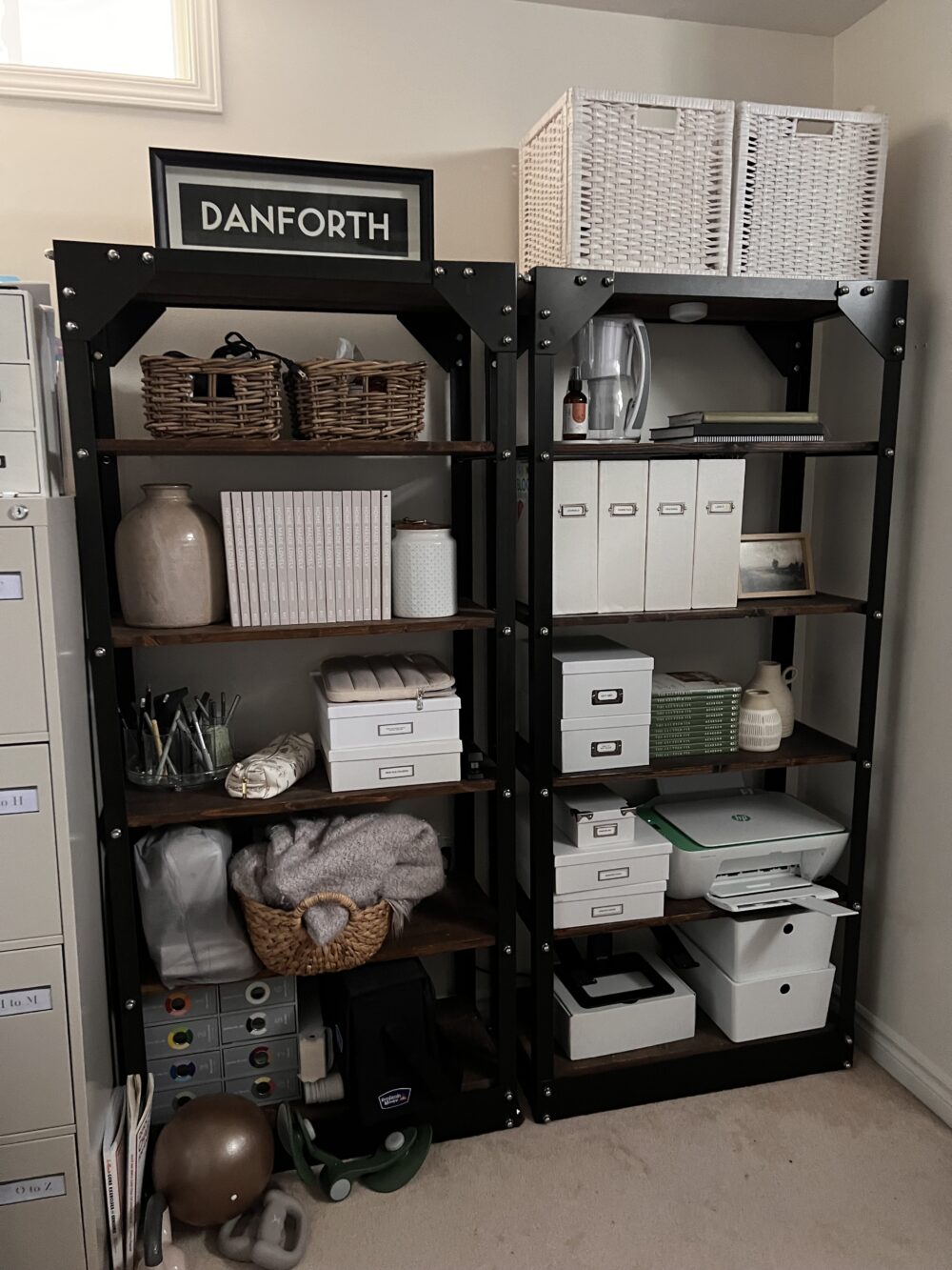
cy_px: 635
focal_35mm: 26
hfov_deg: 53.1
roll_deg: +2.8
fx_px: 953
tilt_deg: -9.6
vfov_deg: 67.3
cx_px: 476
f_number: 1.5
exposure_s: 1/30
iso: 500
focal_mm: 5.7
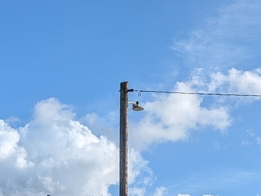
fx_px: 559
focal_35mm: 74
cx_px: 102
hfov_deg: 26.2
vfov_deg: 18.0
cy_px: 288
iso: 18
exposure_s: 1/1435
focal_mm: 6.9
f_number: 1.68
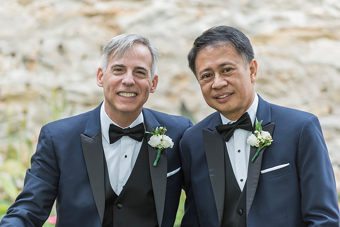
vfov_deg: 7.9
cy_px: 114
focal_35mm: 175
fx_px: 1653
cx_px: 170
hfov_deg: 11.7
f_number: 3.5
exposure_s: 1/400
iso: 400
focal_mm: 175
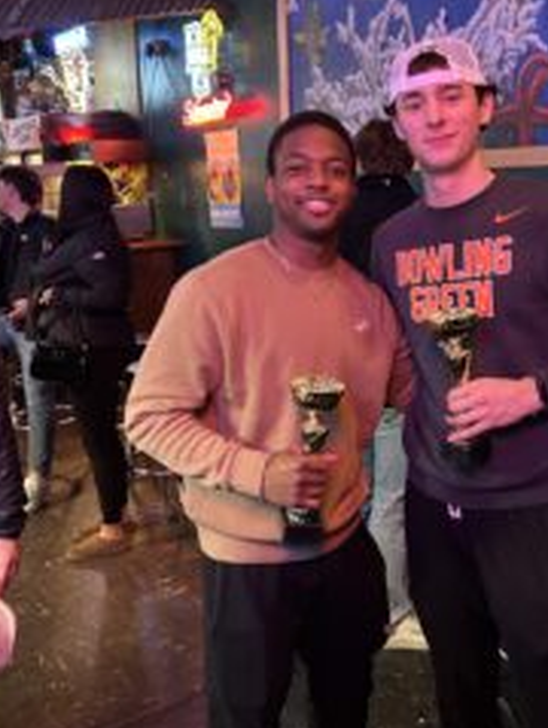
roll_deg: +0.9
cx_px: 373
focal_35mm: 38
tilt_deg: -9.4
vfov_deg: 48.7
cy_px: 305
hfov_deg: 37.3
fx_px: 800
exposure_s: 1/30
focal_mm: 5.7
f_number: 1.5
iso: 640
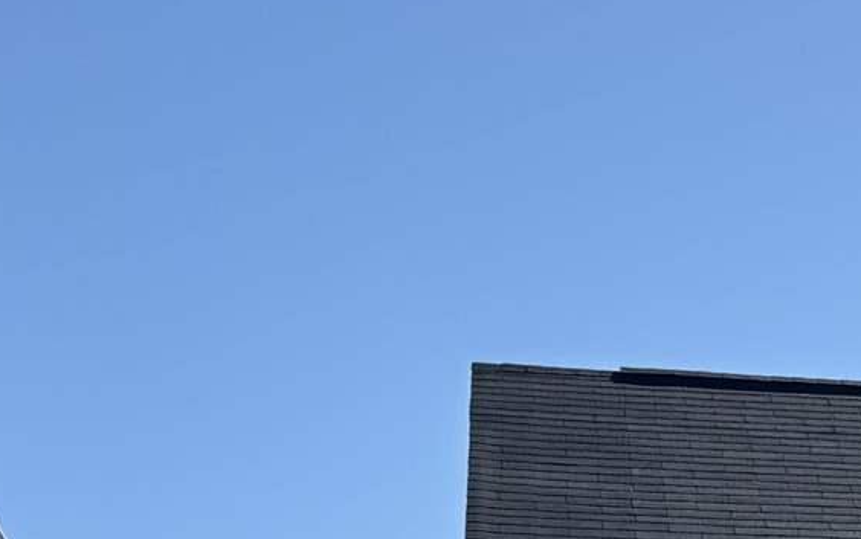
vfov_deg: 8.7
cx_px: 2079
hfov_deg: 11.5
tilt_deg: +10.1
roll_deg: +1.6
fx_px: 3521
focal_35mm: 150
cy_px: 592
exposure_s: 1/4854
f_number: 1.6
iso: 50
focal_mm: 5.96
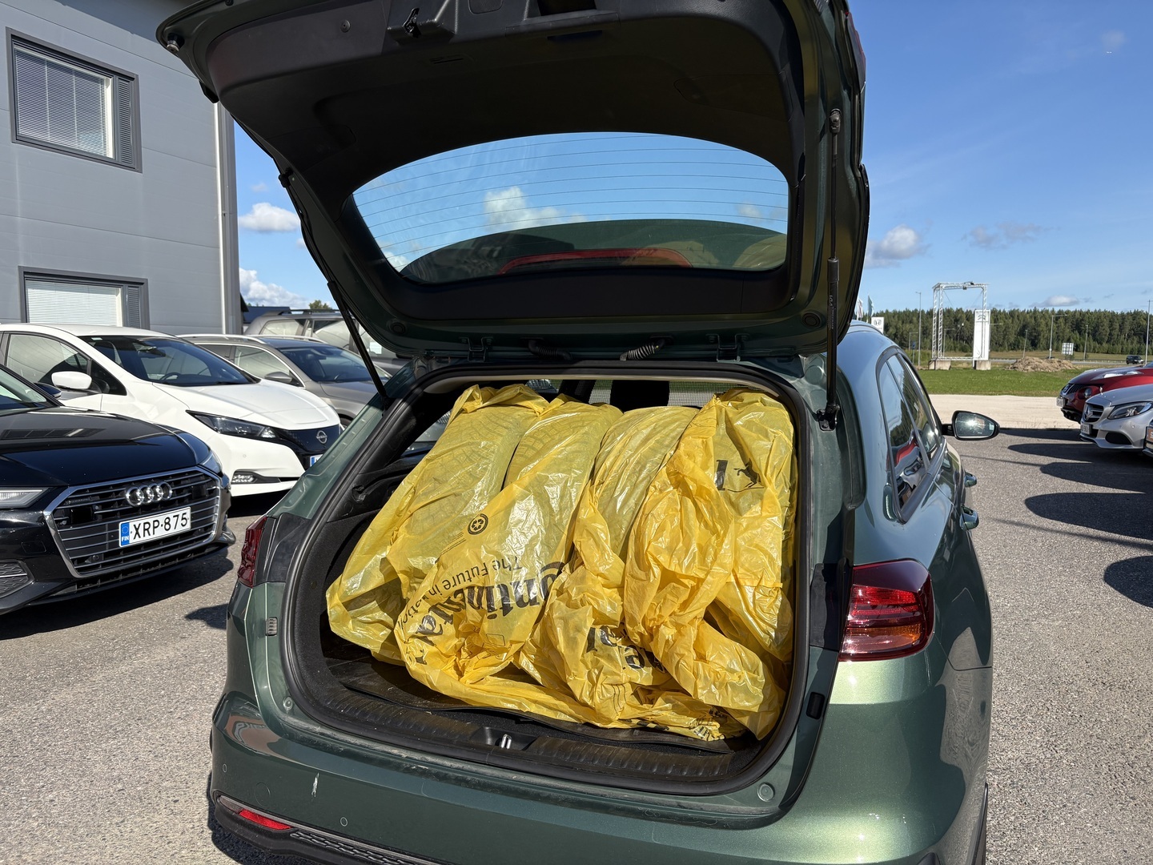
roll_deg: -0.2
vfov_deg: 53.1
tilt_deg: -4.7
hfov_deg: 67.3
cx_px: 576
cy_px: 432
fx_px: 866
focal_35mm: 26
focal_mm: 5.96
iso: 50
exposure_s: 1/3448
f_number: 1.6
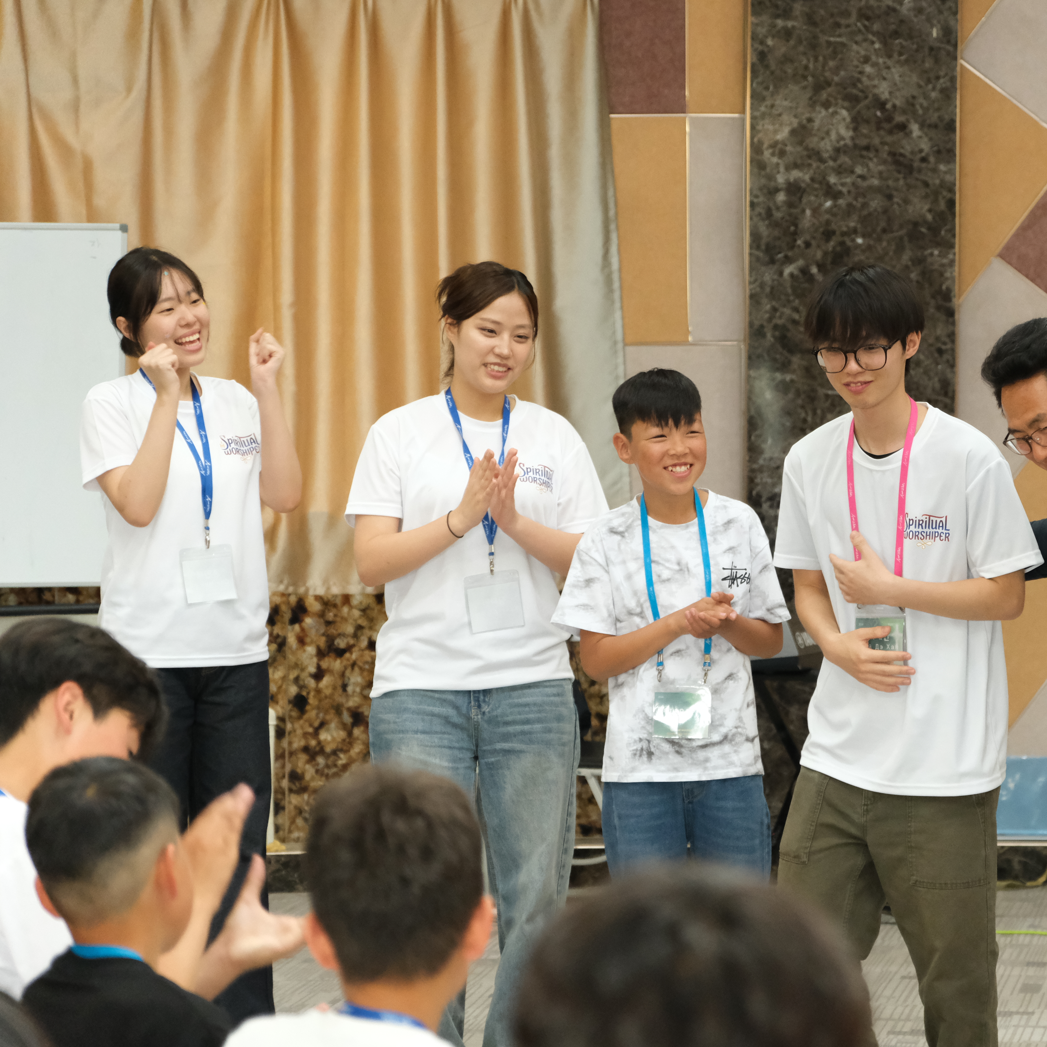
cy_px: 524
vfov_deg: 13.0
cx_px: 775
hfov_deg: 13.0
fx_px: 4585
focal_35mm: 134
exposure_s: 1/250
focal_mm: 70
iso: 4000
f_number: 2.8
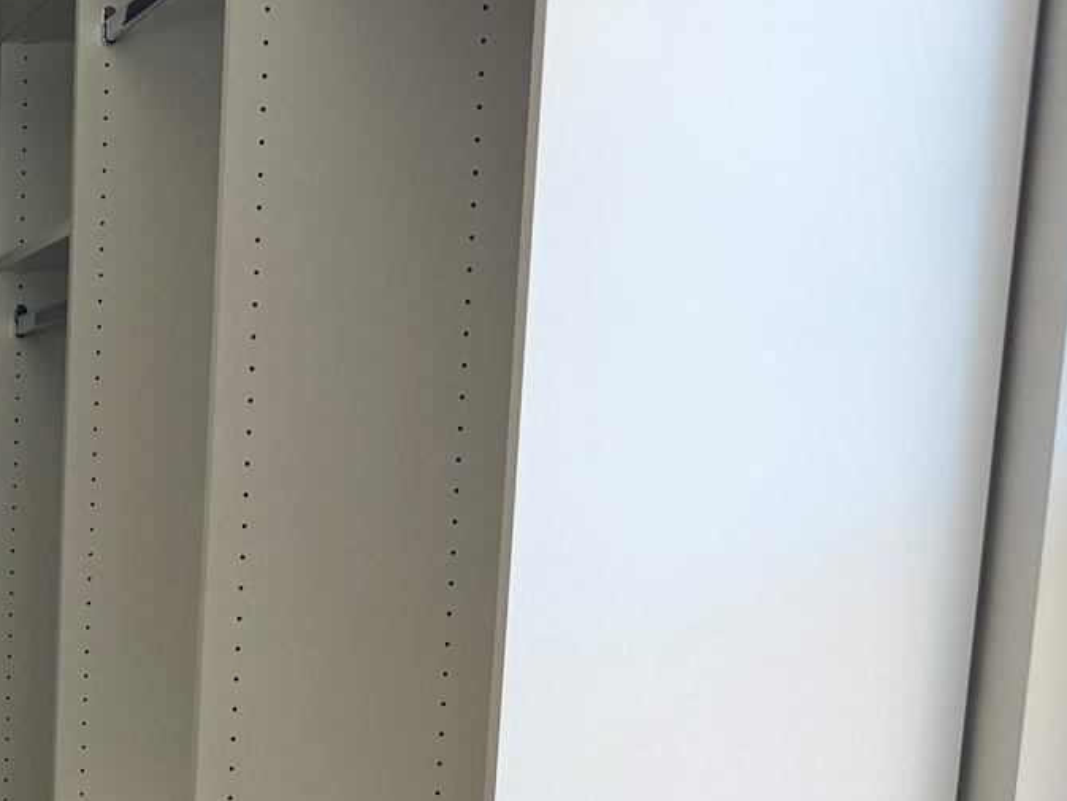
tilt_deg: -10.1
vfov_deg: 18.9
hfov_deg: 22.7
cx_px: -442
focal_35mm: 73
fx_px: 2251
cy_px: 1010
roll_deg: +1.3
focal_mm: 6.76
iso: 50
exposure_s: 1/121
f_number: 1.78
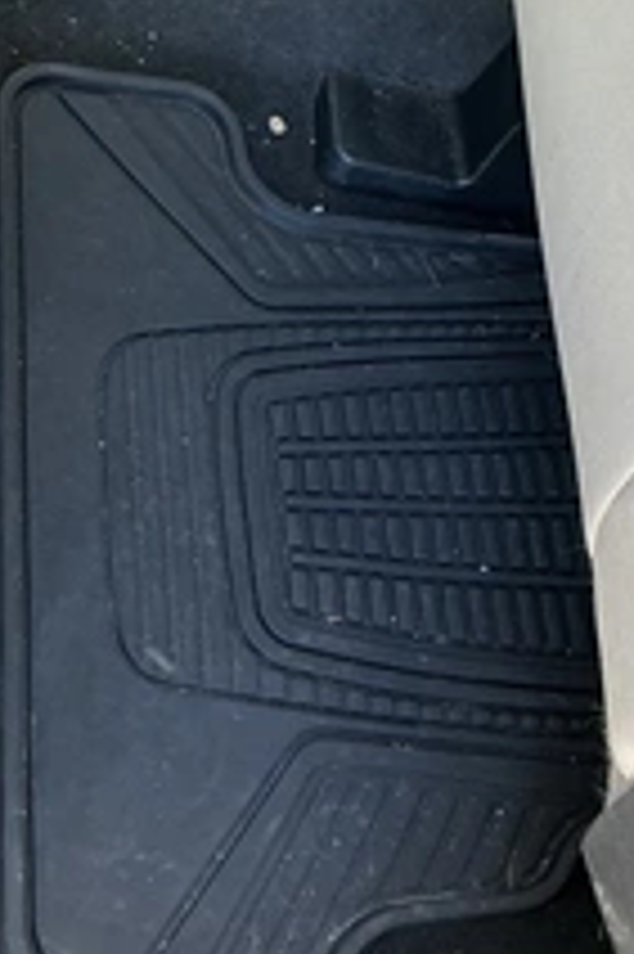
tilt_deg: -51.5
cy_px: 306
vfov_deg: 35.9
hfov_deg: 24.5
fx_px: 1455
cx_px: 382
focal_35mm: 55
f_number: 1.8
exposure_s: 1/60
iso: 100
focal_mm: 3
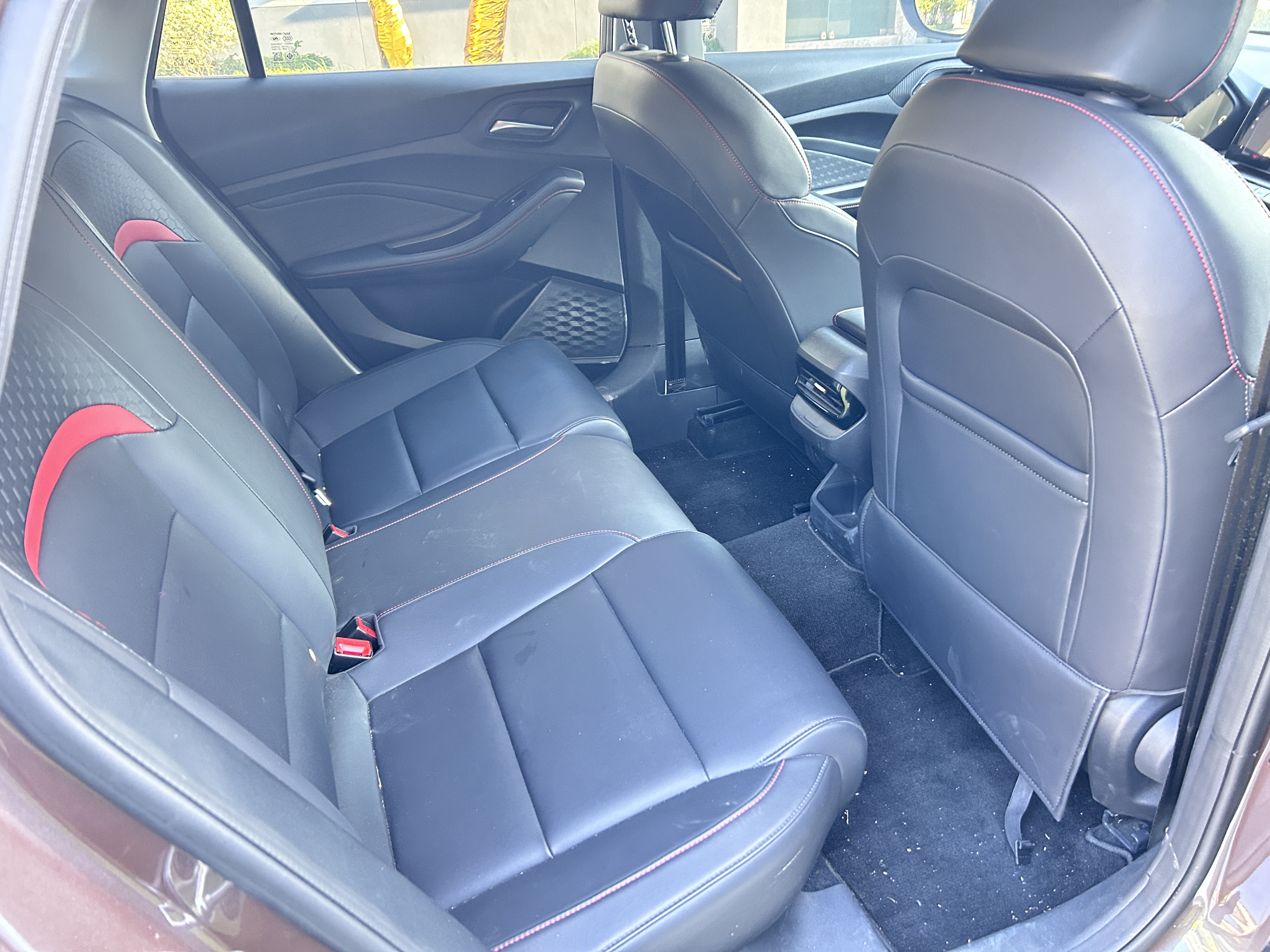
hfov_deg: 67.3
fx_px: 954
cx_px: 635
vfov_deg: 53.1
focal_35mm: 26
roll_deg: +2.5
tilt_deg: -31.2
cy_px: 476
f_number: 1.5
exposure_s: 1/60
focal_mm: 5.7
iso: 320
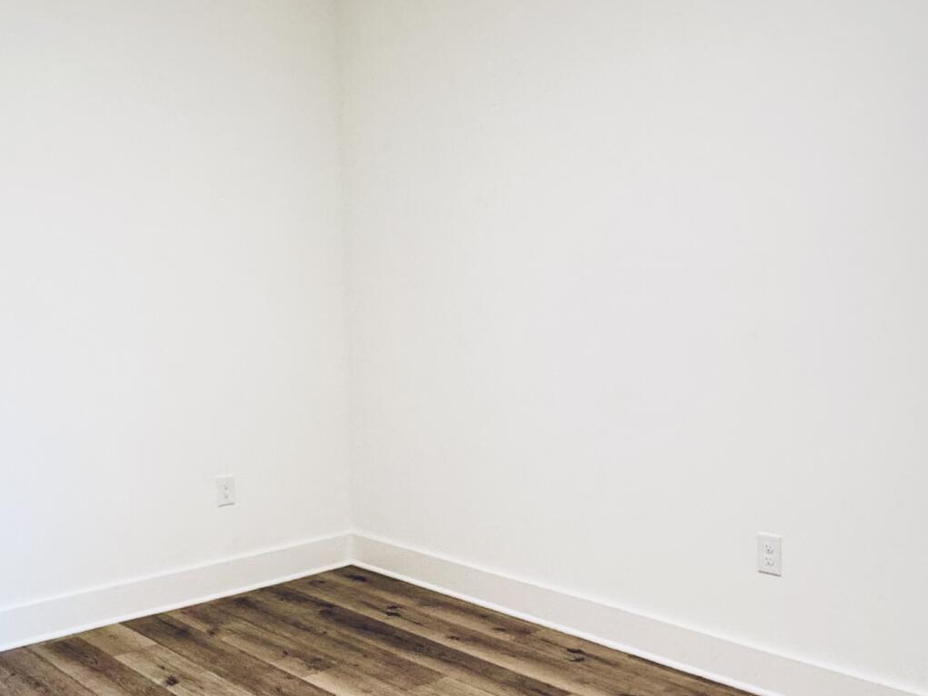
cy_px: 382
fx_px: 1099
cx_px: 418
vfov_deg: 35.1
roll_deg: +1.4
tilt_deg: -6.6
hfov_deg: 45.7
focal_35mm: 41
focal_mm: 2.22
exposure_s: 1/60
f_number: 2.2
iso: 250
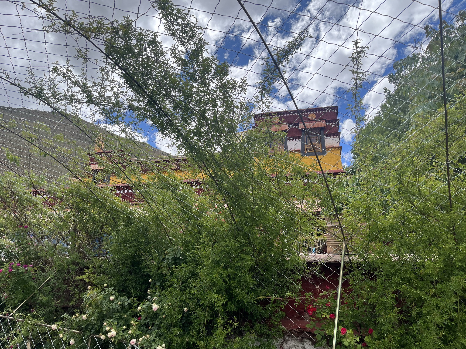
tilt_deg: +19.1
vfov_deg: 53.1
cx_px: 233
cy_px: 174
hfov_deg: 67.3
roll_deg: -1.1
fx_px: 350
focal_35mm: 26
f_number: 1.6
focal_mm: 5.1
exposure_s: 1/2571
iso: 50
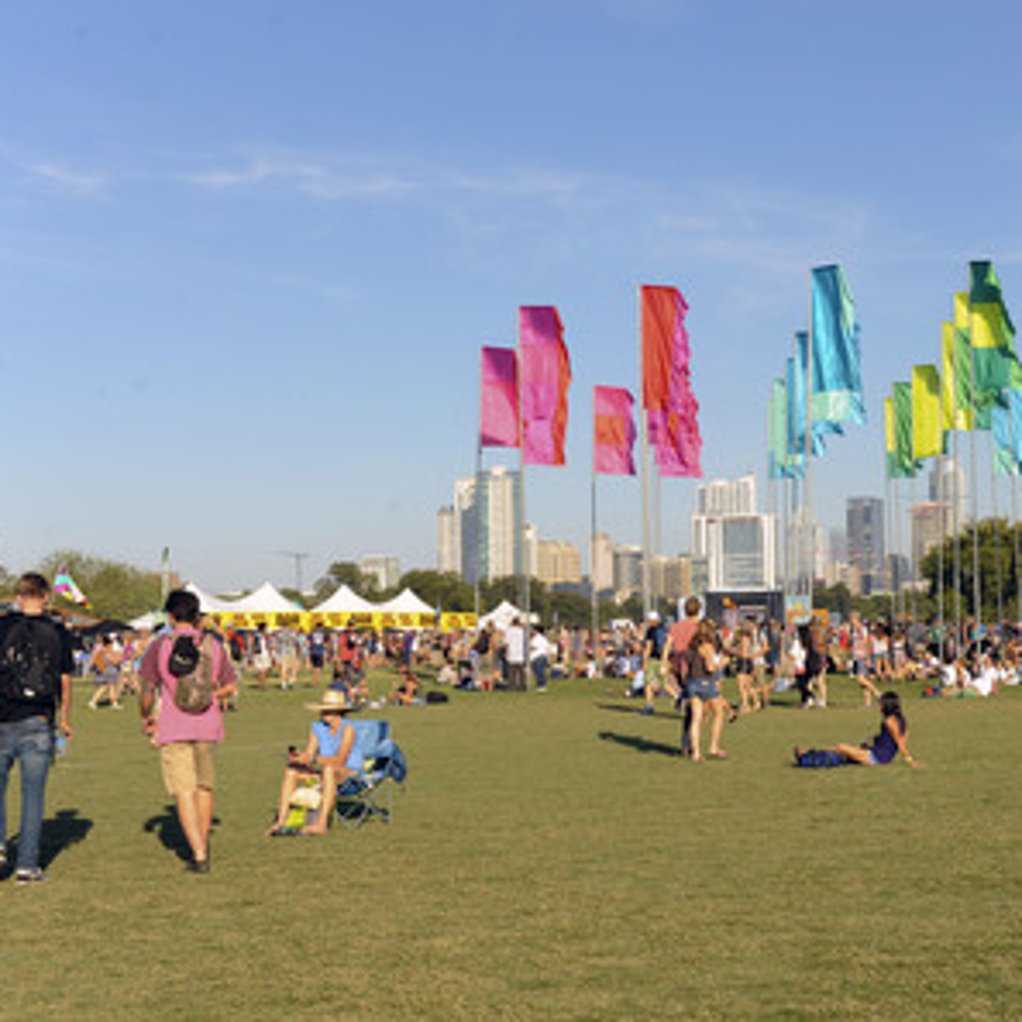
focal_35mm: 54
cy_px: 513
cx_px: 730
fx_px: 1804
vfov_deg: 31.6
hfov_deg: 31.2
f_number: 7.1
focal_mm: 42
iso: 400
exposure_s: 1/500
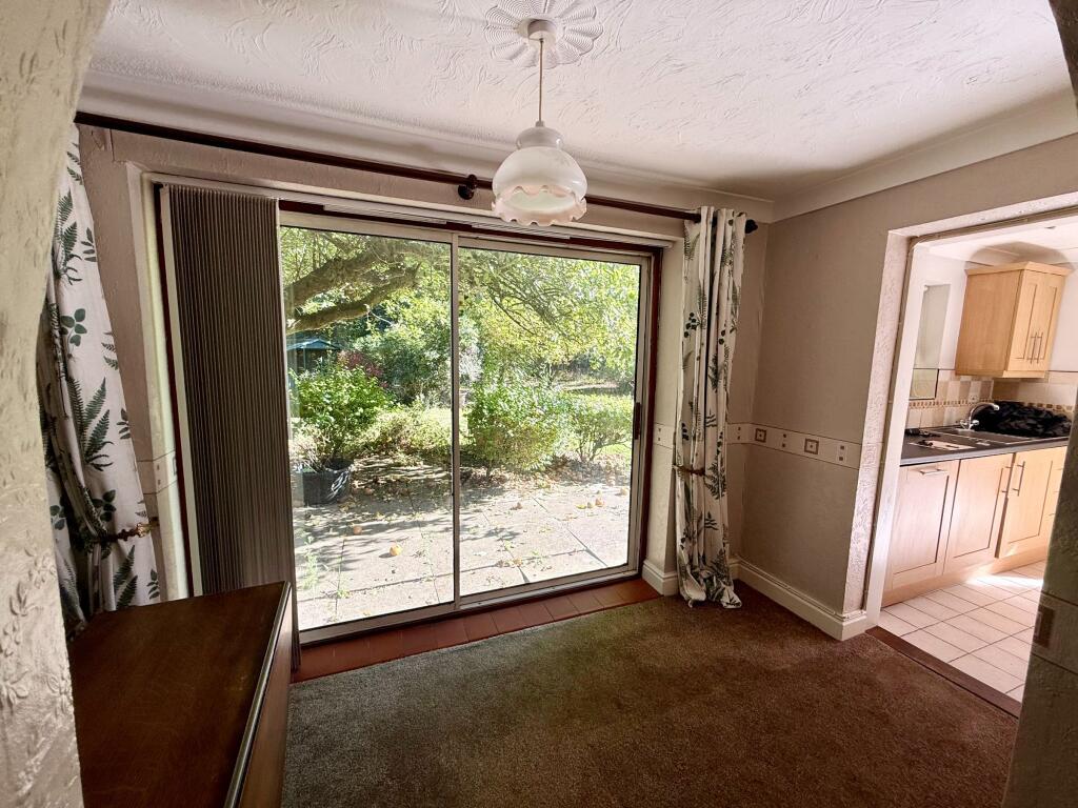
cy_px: 404
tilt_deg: -6.5
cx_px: 539
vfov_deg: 85.7
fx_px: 436
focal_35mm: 14
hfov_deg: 102.1
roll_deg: -1.0
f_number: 2.2
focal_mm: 2.22
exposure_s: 1/145
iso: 50
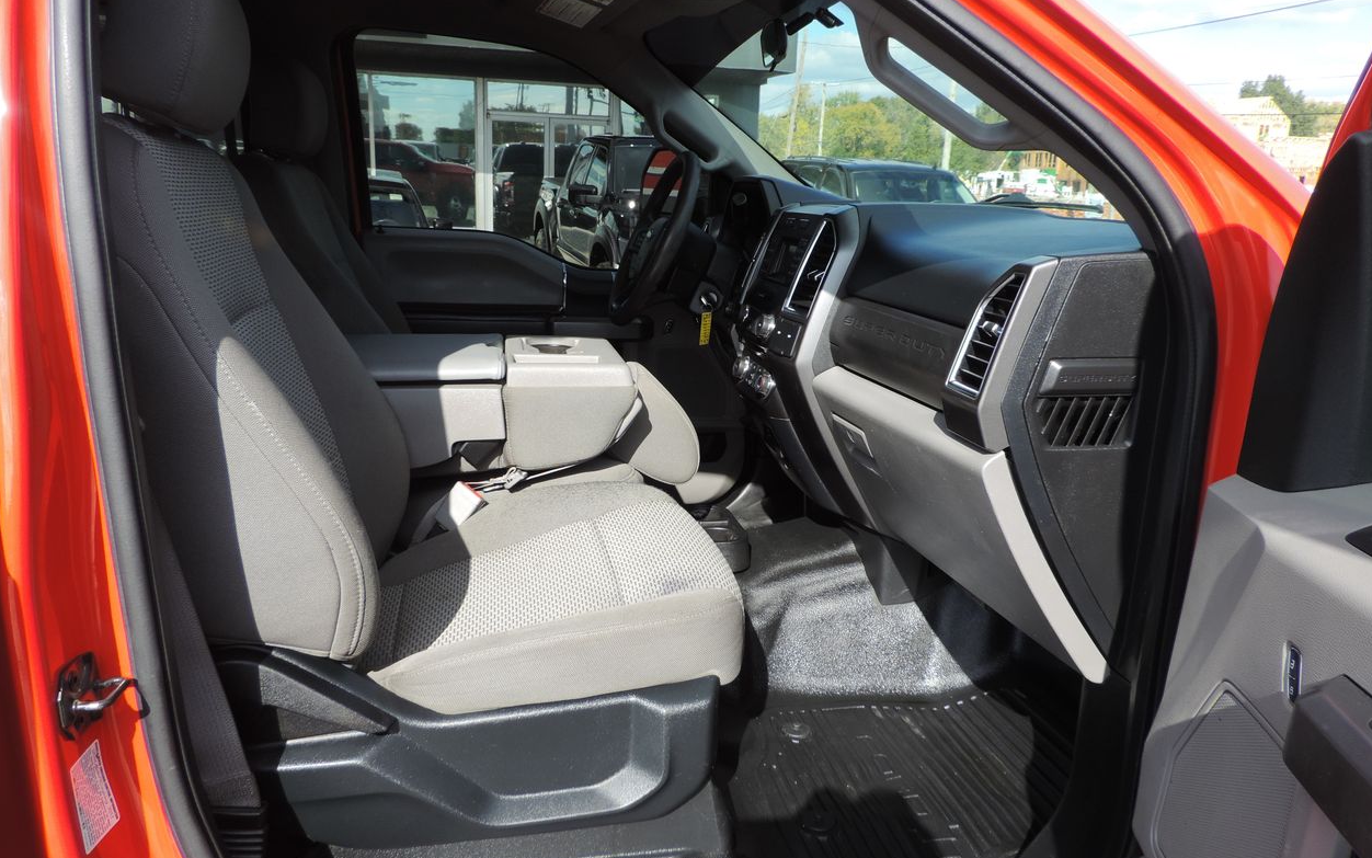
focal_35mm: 26
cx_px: 682
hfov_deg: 70.4
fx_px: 972
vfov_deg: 47.6
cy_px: 445
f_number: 3
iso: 80
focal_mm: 4.3
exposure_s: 1/400
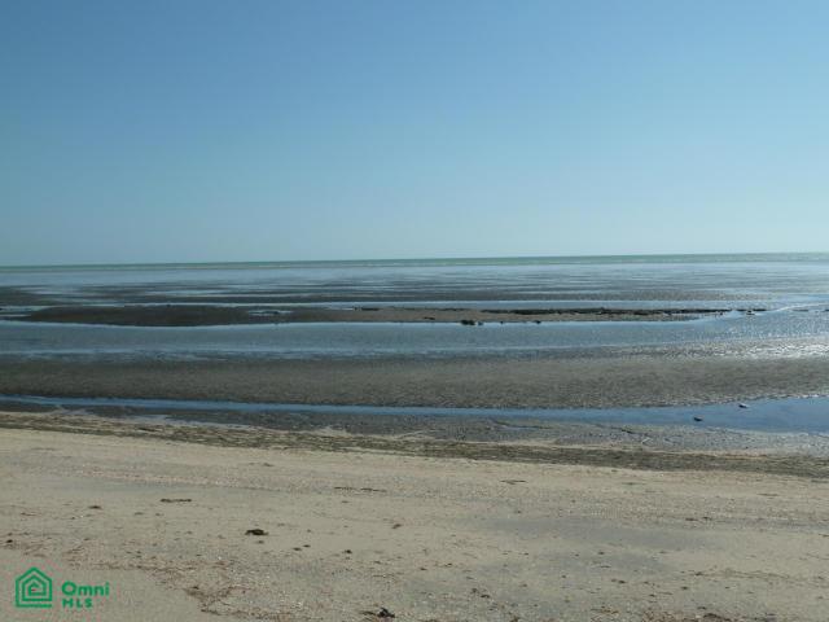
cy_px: 311
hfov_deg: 46.8
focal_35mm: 40
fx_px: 958
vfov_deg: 36.0
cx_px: 414
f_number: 5.6
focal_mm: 6.5
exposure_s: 1/800
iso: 80
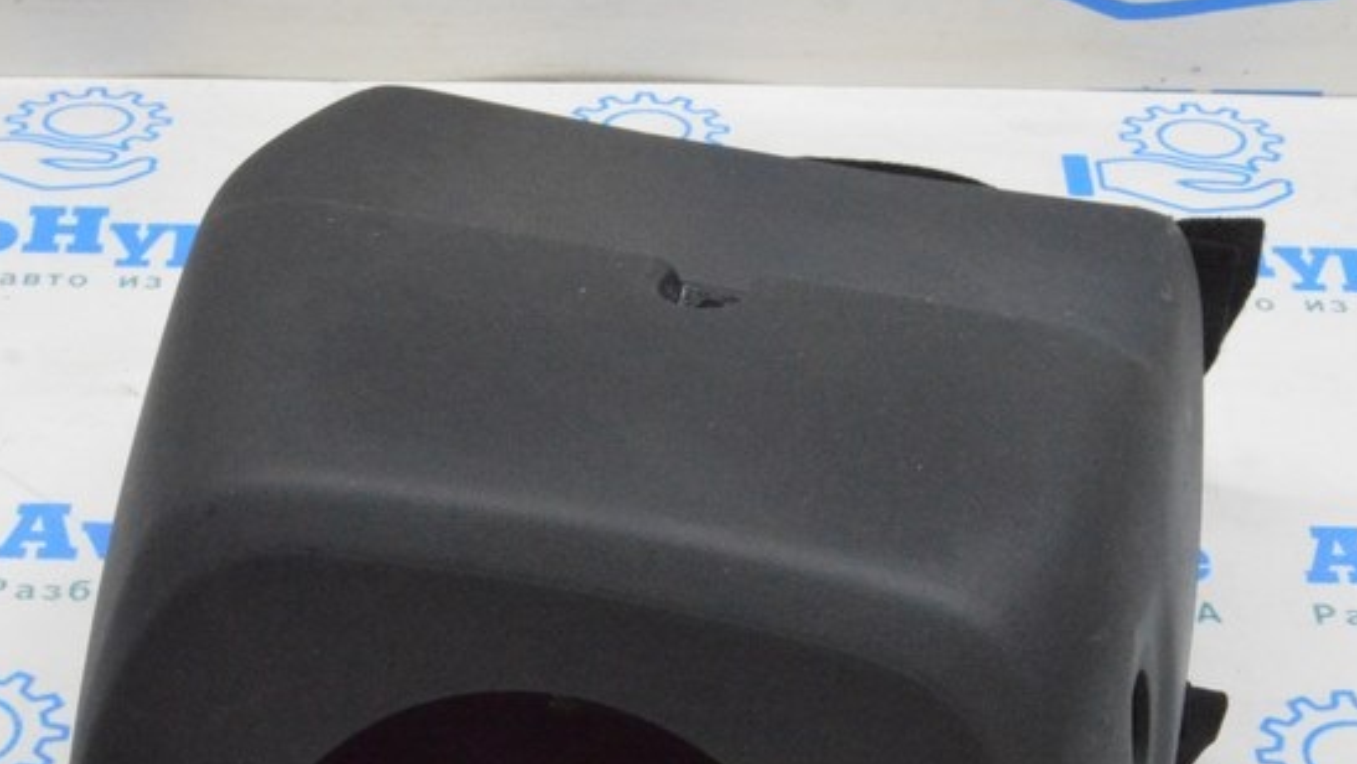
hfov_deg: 22.7
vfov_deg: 12.8
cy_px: 661
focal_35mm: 94
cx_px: 585
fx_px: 3383
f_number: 20
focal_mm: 32
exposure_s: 1/20
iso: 6400
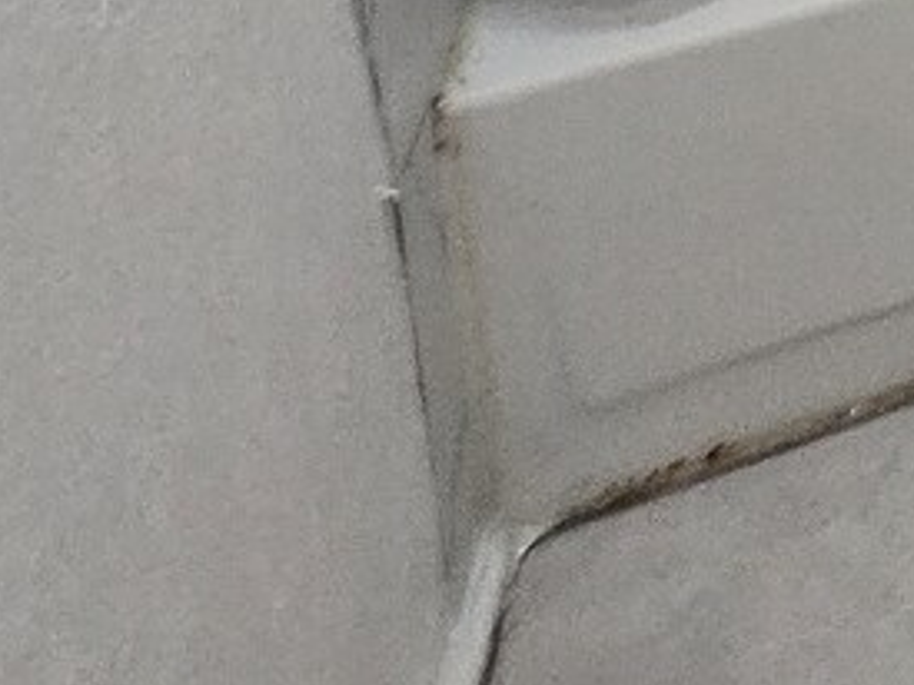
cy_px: -1001
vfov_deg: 14.1
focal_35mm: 68
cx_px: 1841
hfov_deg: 18.4
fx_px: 1795
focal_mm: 1.7
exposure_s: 1/60
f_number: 2.2
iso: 250
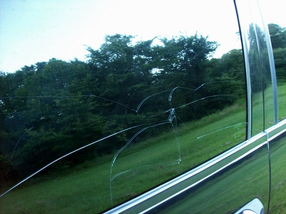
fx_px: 297
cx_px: 143
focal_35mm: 36
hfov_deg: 51.4
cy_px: 107
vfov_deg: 39.6
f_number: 2.7
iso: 200
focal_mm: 6
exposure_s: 1/2.83
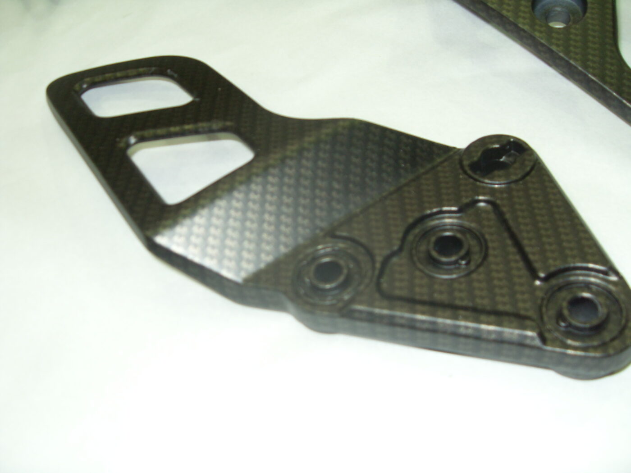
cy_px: 236
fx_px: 638
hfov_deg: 52.6
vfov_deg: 40.7
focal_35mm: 35
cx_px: 316
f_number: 2.8
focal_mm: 6.3
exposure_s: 1/45
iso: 100
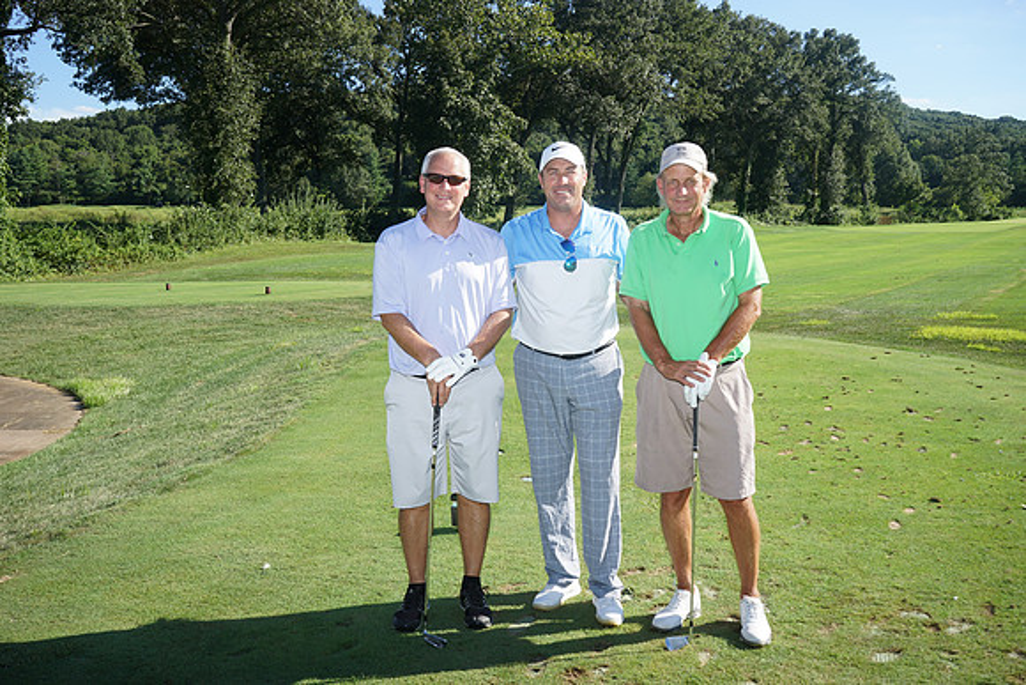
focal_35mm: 35
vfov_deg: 37.9
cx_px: 513
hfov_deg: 54.4
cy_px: 342
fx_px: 998
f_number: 8
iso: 100
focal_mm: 35
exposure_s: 1/125
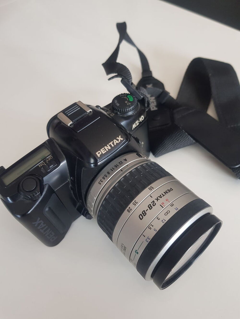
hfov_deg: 53.1
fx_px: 240
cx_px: 120
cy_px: 160
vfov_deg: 67.3
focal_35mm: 26
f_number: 1.7
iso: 100
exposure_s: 1/50
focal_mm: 4.2
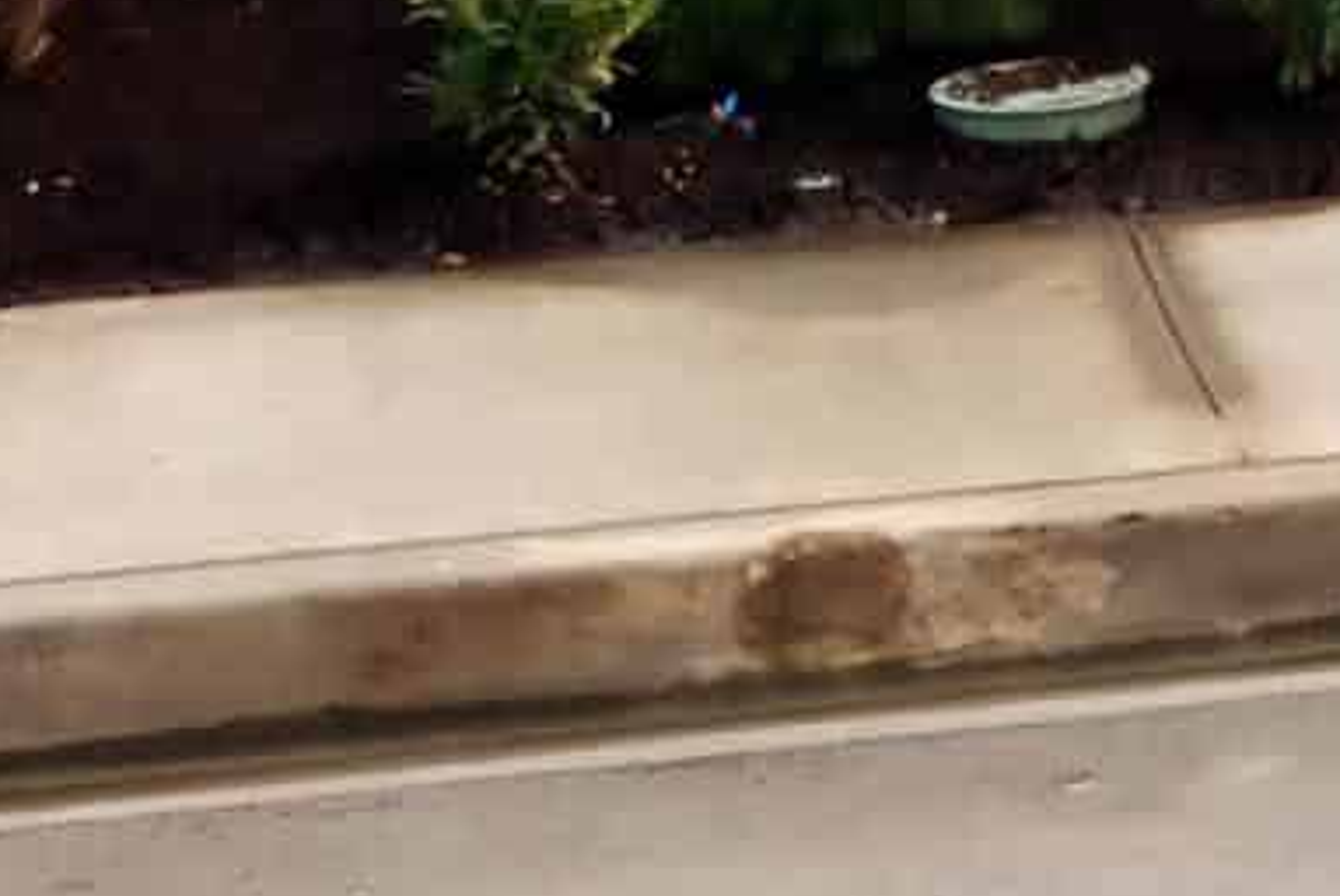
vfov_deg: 5.6
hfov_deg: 7.5
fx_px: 8754
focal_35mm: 235
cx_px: 4300
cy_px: -1578
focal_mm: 24
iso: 100
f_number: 14
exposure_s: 1/5
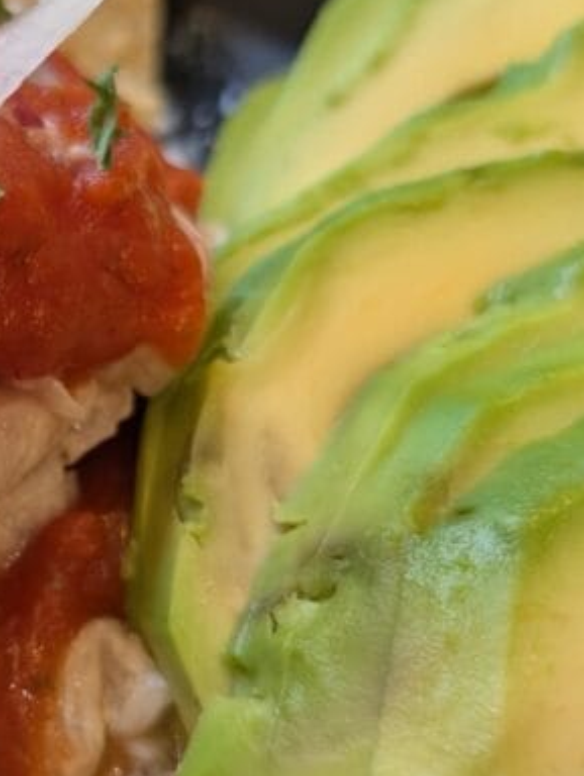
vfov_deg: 30.2
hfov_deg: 21.7
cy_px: 461
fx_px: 1436
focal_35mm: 64
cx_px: -72
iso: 401
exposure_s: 1/161
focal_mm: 6.9
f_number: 1.68
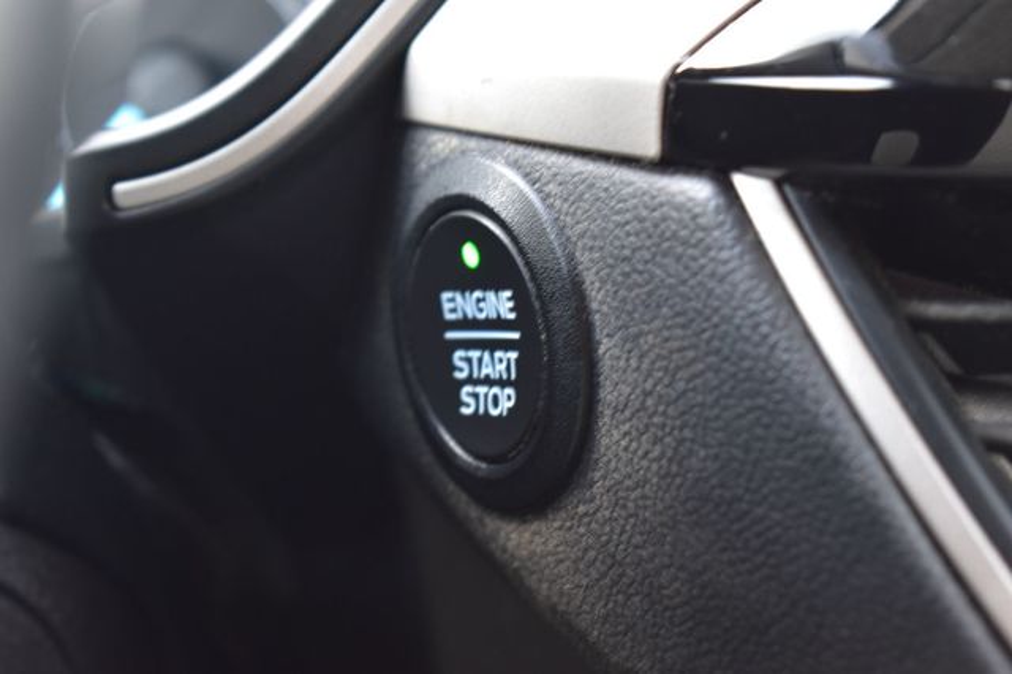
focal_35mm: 82
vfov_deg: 16.5
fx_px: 2318
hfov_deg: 24.6
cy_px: 337
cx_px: 506
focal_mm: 55
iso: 640
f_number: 6.3
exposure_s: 1/15
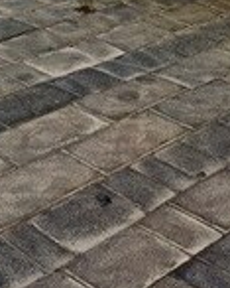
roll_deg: -2.6
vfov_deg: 18.5
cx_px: 86
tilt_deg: -12.5
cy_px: -87
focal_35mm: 96
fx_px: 816
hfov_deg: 16.0
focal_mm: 4.15
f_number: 2.2
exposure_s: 1/112
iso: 32
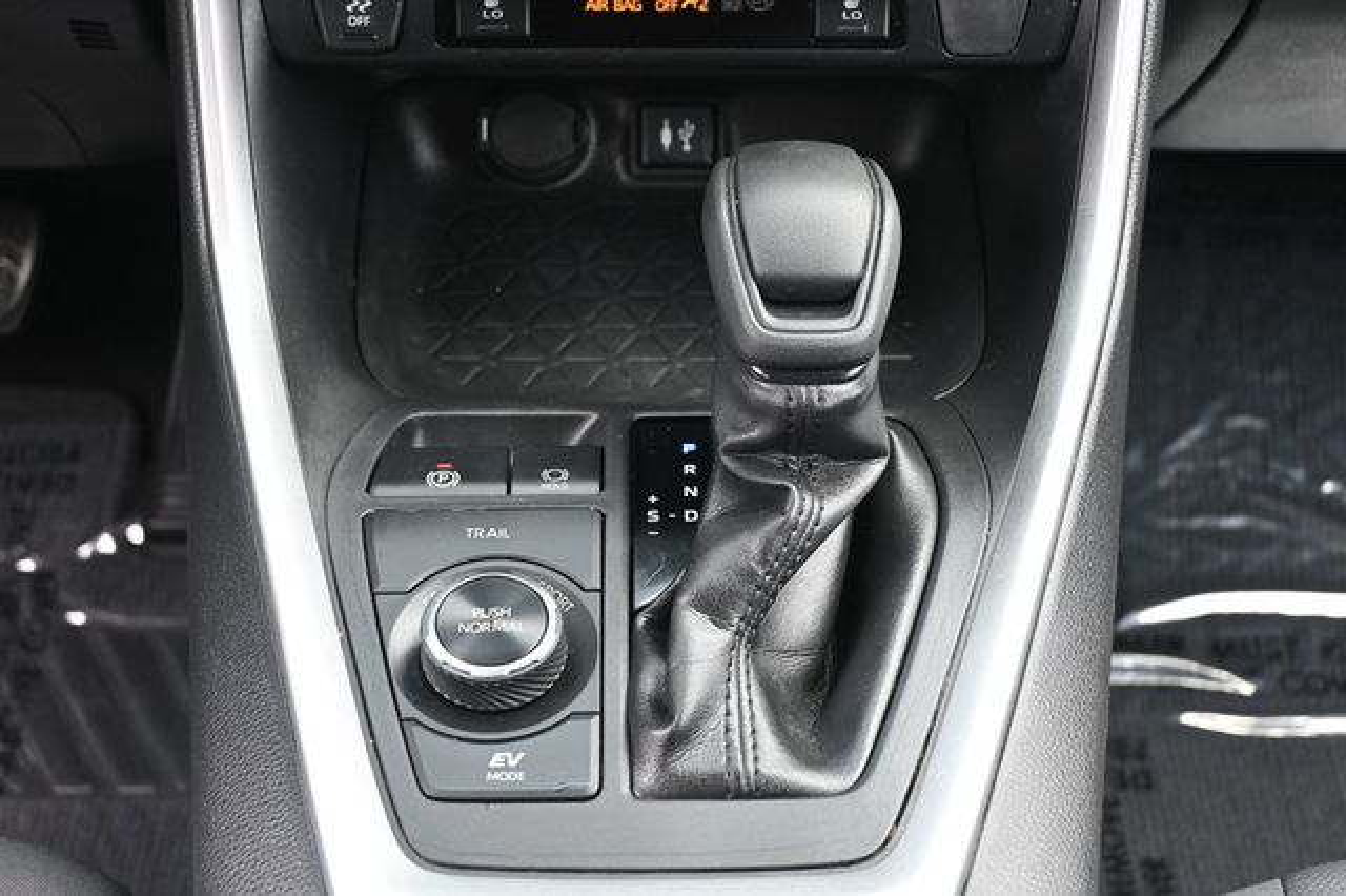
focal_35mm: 63
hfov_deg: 31.9
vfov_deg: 21.5
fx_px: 2354
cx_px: 673
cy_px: 448
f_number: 5.6
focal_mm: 42
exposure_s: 1/125
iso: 1400
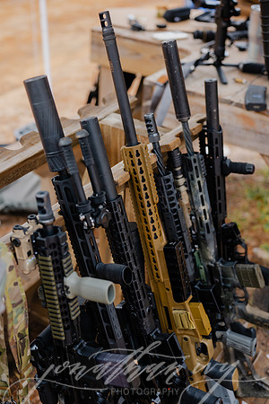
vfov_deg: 39.6
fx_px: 560
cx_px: 134
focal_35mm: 50
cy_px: 202
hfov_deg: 27.0
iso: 320
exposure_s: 1/200
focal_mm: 50
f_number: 2.8
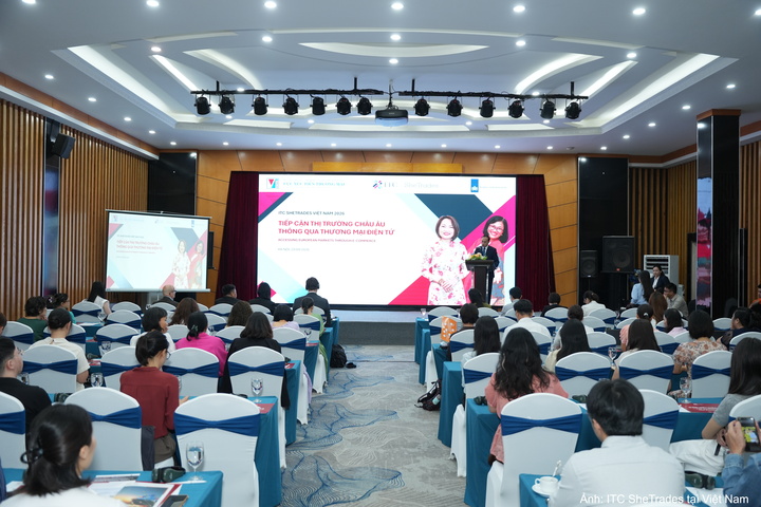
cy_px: 254
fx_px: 624
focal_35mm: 30
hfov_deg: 62.8
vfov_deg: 44.3
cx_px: 380
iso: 800
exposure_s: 1/160
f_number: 2.8
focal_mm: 29.5
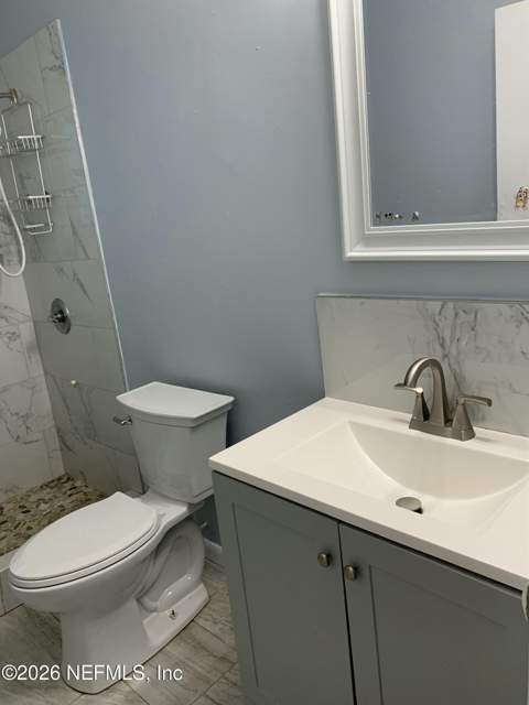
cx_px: 264
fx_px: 530
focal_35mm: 26
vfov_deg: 67.3
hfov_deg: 53.1
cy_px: 352
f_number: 1.8
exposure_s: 1/84
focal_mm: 4.25
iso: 100
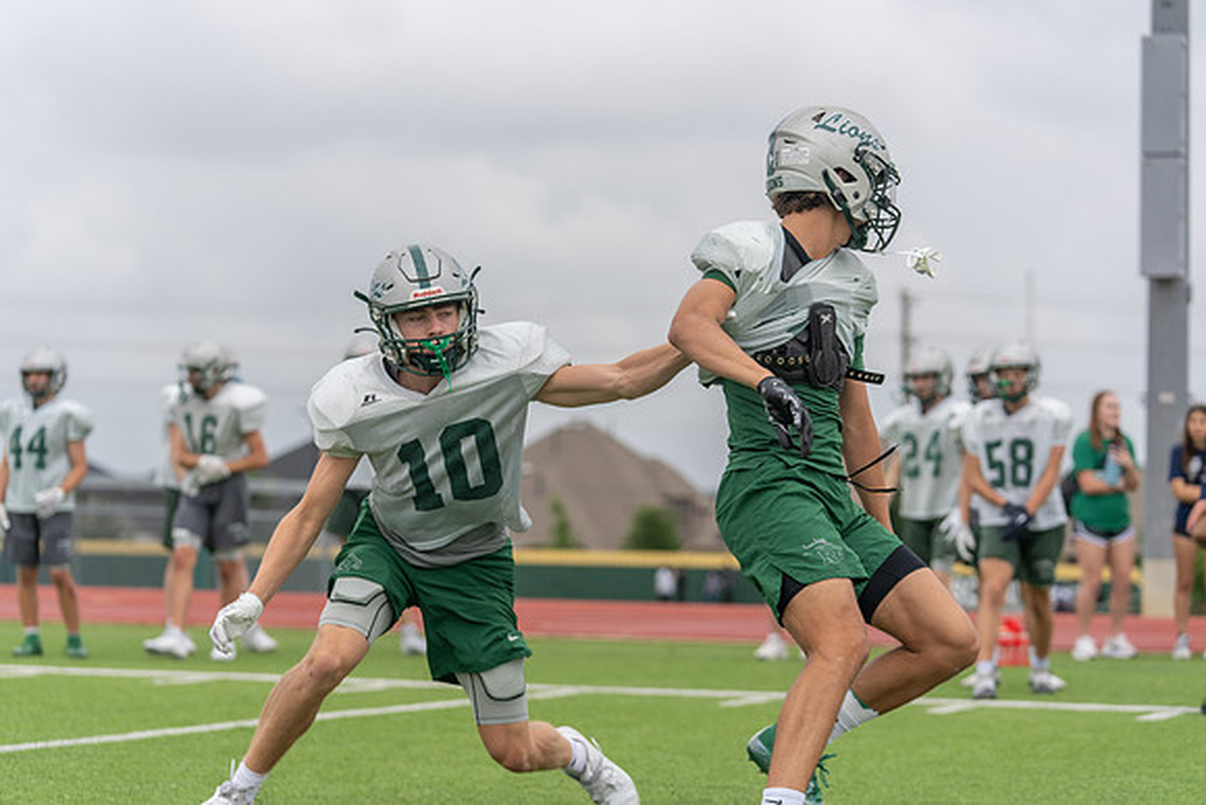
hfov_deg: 20.0
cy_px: 402
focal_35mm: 102
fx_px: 3418
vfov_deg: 13.4
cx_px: 603
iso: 200
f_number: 3.5
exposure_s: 1/1250
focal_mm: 102
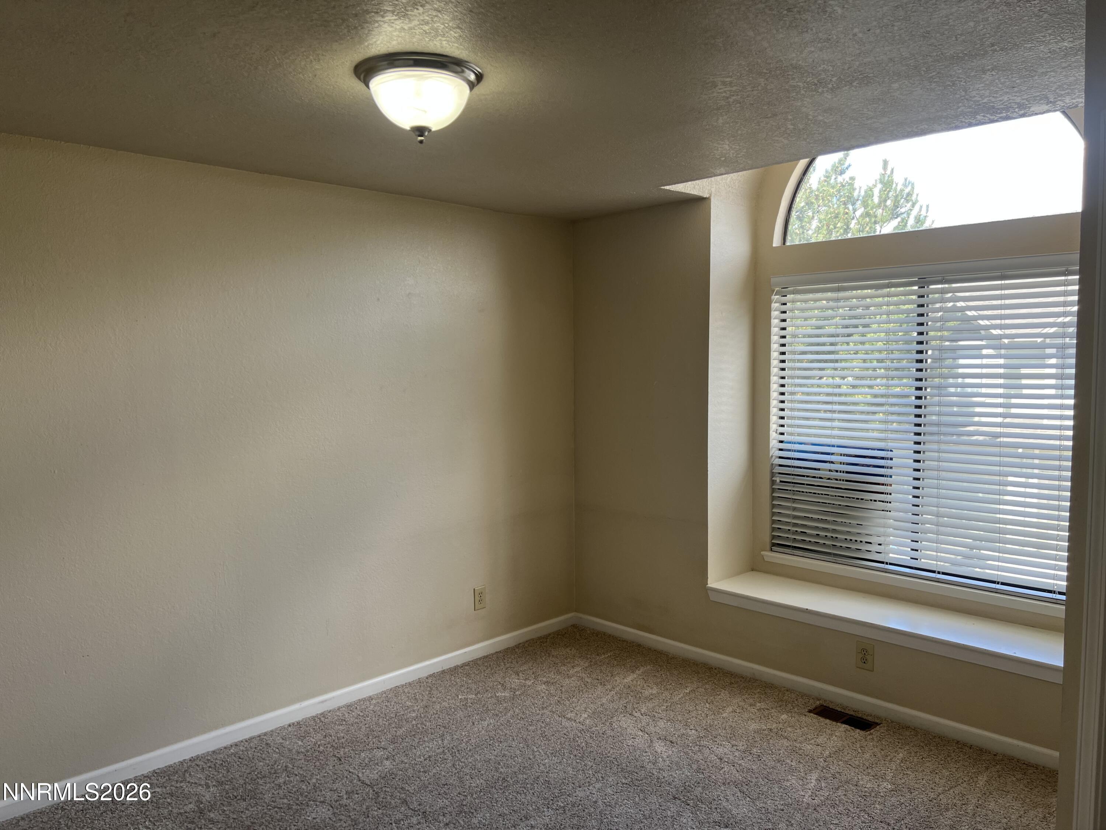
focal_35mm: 26
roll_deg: +0.3
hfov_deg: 67.3
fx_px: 831
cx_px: 553
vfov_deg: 53.1
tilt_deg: -4.3
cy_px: 415
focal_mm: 5.7
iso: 40
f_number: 1.5
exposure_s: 1/169
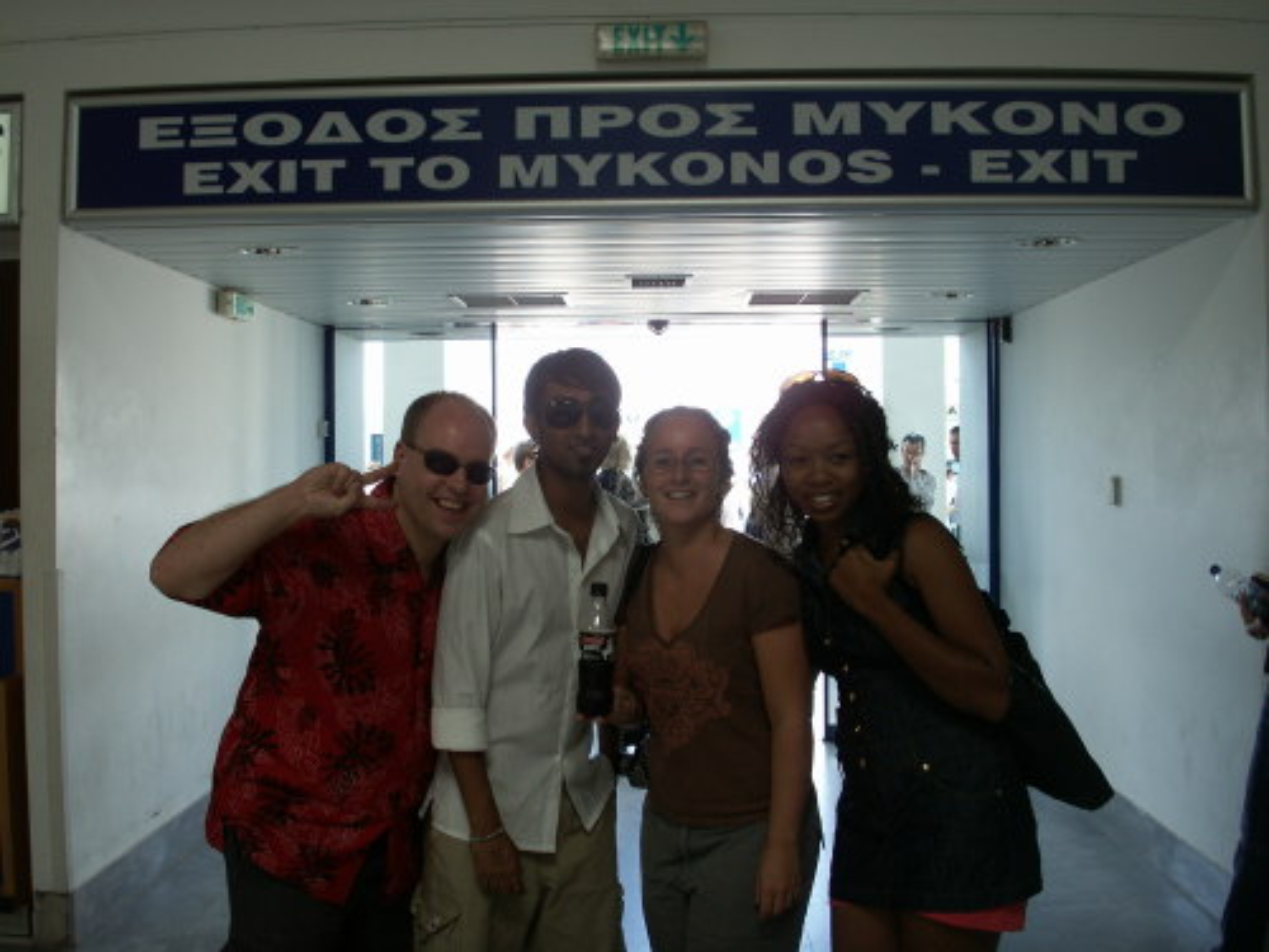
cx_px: 634
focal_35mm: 37
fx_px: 1356
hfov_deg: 50.1
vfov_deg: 38.7
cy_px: 476
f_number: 3.5
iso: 50
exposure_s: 1/40
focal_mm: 7.7
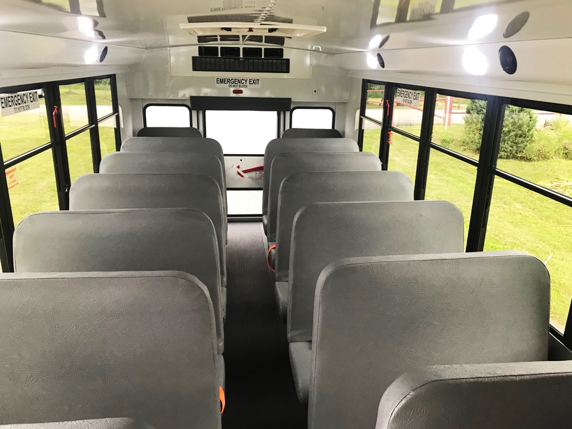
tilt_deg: -15.3
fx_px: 463
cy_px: 214
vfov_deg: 49.7
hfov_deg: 63.4
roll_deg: +0.7
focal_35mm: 28
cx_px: 286
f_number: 1.8
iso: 25
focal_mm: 3.99
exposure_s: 1/30
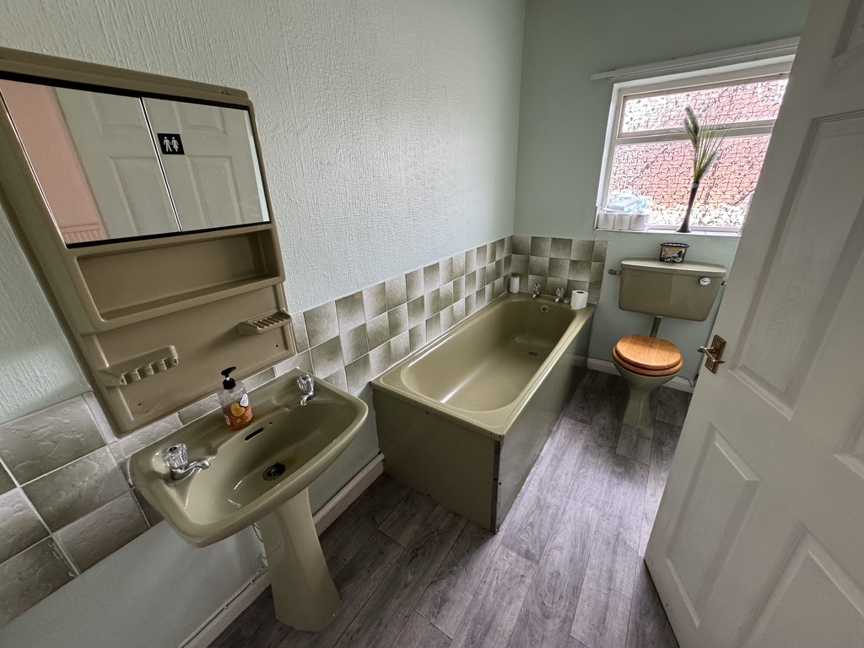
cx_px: 432
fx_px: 349
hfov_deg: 102.1
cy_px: 324
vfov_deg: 85.7
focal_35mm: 14
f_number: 2.2
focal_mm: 2.22
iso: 320
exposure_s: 1/92
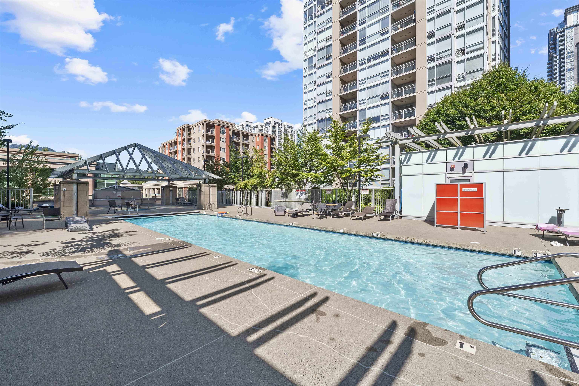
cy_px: 193
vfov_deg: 78.8
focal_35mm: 15
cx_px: 290
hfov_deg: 101.9
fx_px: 235
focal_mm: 14.6
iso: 100
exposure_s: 1/1000
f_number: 8
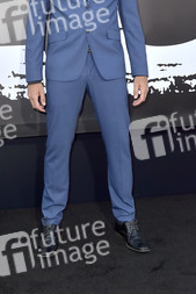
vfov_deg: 34.3
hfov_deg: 23.8
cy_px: 74
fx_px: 465
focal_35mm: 57
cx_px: 84
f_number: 6.3
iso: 250
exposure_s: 1/250
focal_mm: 36
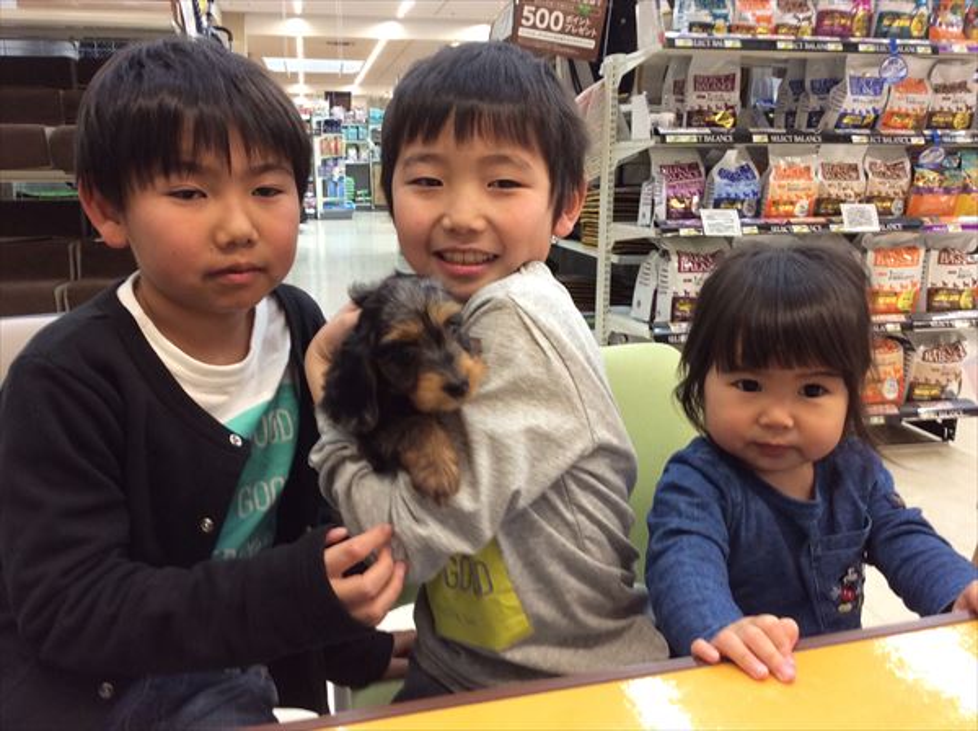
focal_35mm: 32
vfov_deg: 44.0
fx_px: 903
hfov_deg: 56.9
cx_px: 489
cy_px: 366
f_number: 2.4
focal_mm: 3.3
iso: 64
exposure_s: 1/24
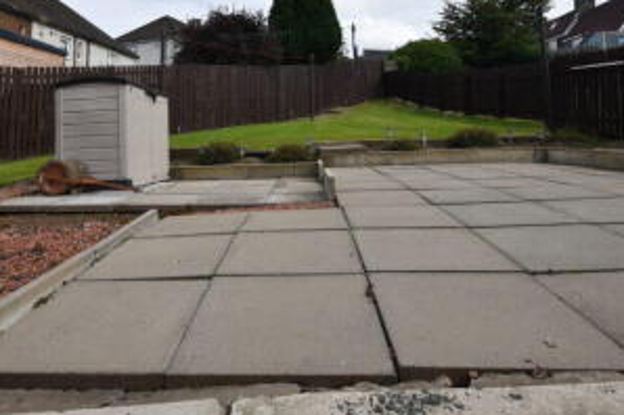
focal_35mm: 24
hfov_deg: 73.2
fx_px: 416
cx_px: 260
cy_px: 106
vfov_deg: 50.9
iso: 200
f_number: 10
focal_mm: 10
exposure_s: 1/400
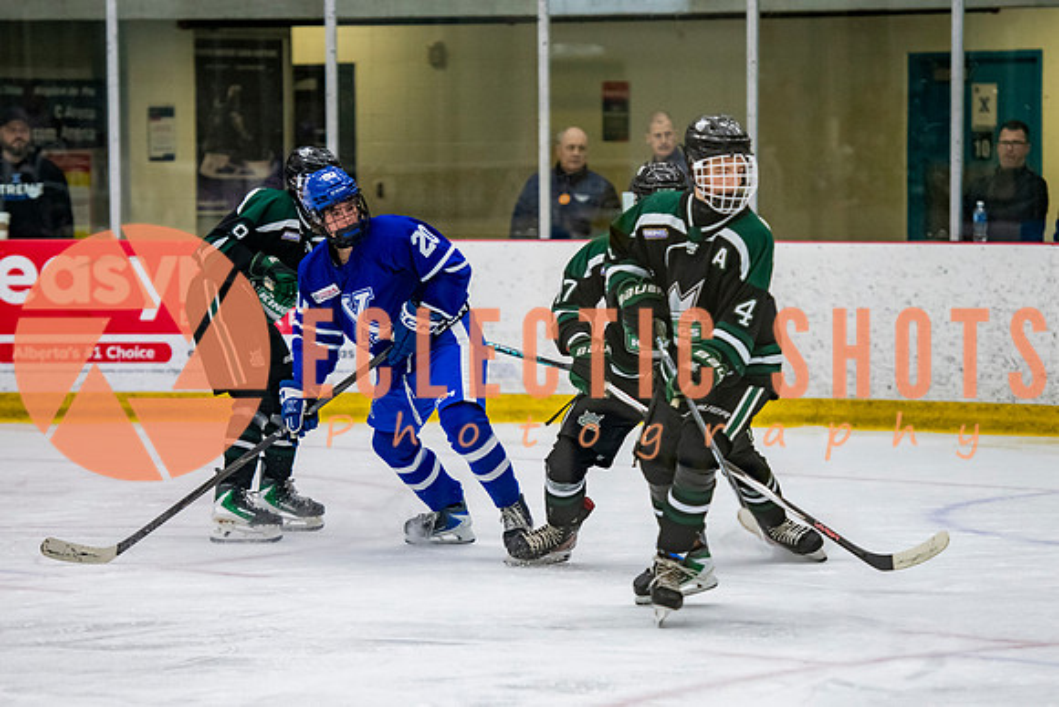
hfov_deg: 11.1
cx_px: 545
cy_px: 421
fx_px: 5431
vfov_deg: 7.4
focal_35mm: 185
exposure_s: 1/640
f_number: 3.2
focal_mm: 135
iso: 2000
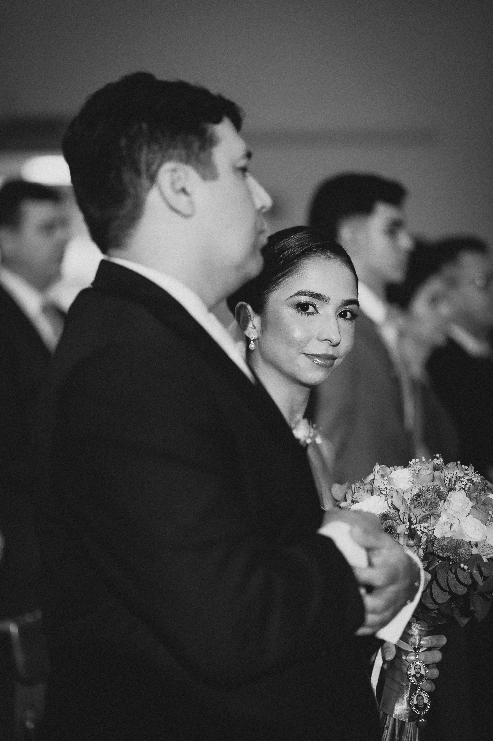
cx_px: 246
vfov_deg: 23.9
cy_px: 370
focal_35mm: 85
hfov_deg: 16.0
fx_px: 1748
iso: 500
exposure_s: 1/320
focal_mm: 85
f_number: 1.8
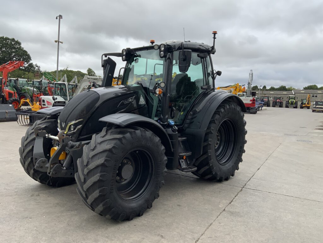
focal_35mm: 29
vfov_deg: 48.2
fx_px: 271
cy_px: 122
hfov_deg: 61.7
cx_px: 162
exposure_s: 1/1035
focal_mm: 3
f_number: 1.8
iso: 16
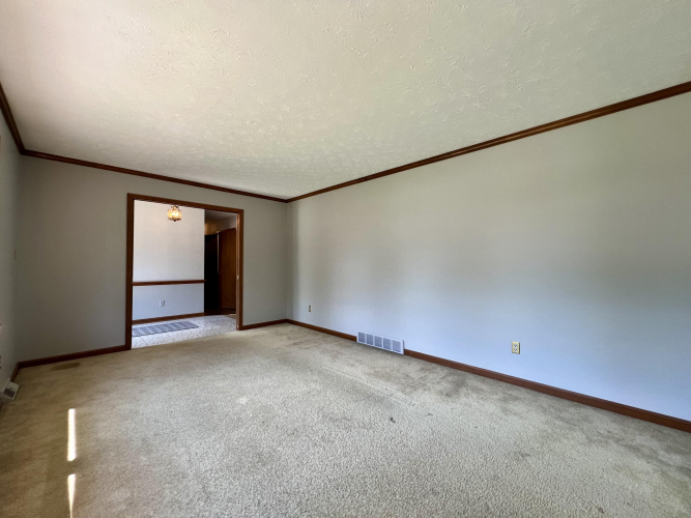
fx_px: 259
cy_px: 259
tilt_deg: -0.1
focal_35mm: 13
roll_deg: -0.2
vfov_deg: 89.9
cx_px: 346
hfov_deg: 106.2
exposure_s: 1/120
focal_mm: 1.57
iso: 125
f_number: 1.8
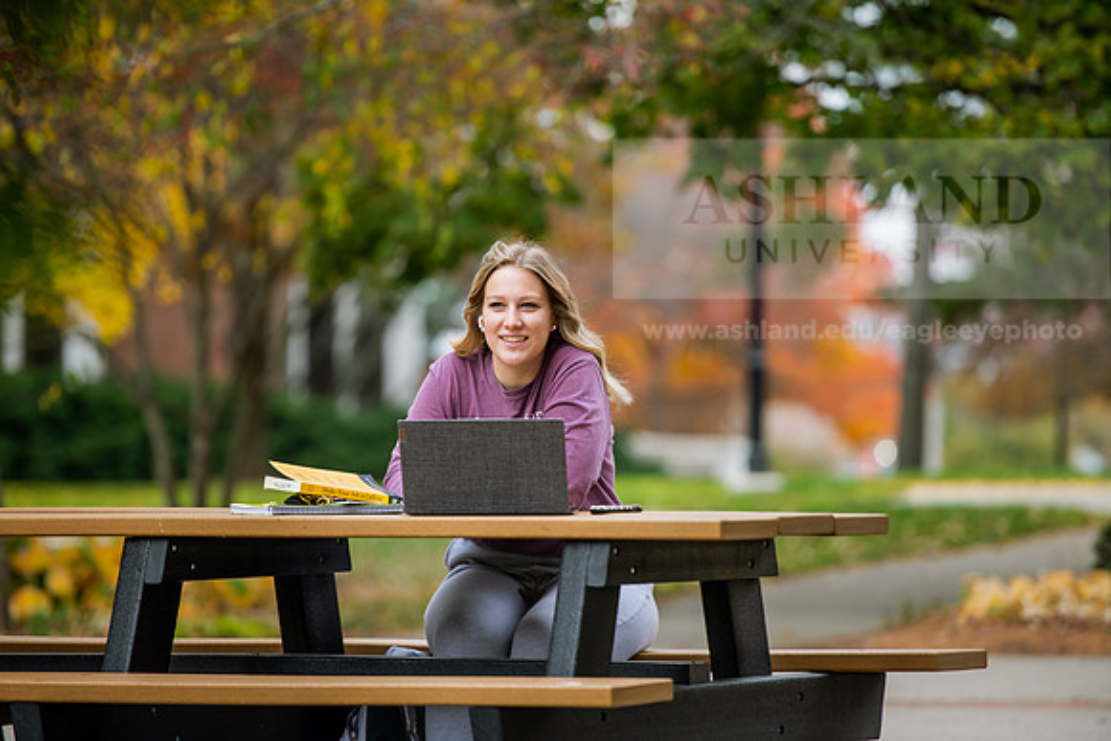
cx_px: 556
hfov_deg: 10.8
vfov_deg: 7.2
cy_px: 370
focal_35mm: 190
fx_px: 5865
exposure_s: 1/320
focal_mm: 190
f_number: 3.2
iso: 160
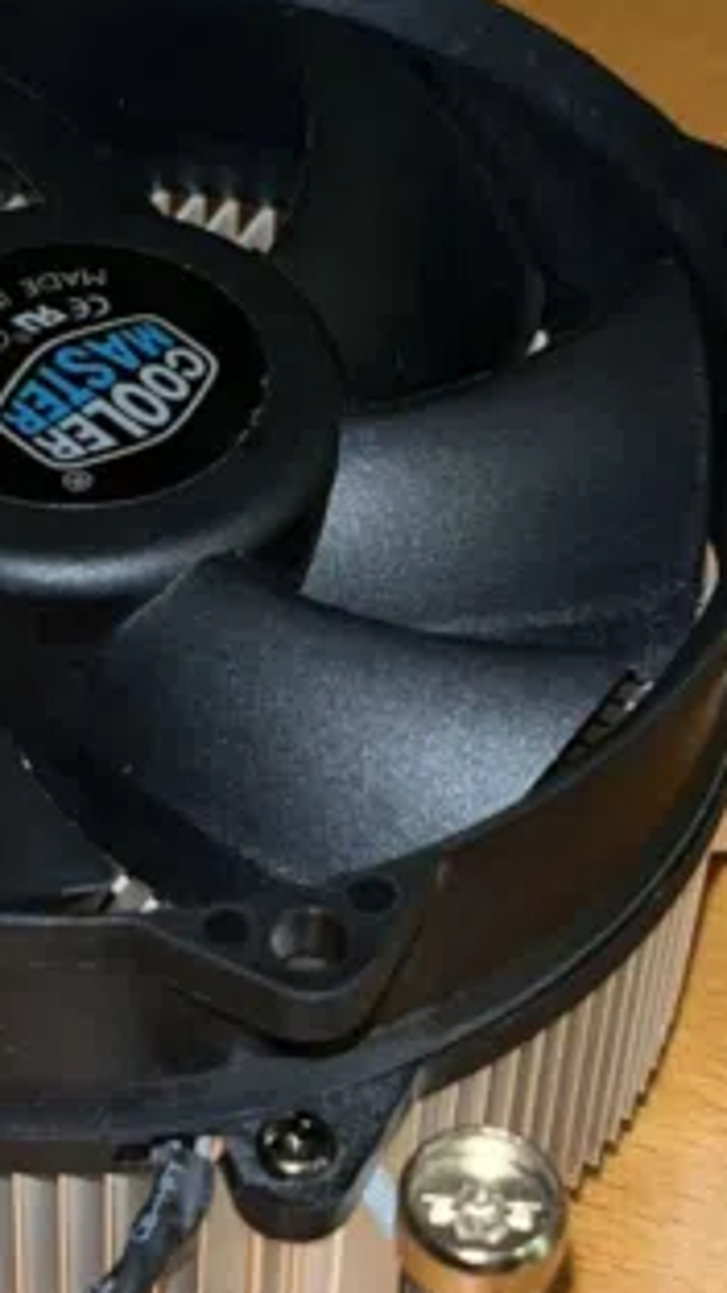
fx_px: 1988
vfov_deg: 35.8
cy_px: 810
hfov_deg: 20.6
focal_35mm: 58
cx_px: 211
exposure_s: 1/29
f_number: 1.6
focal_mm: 5.1
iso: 50
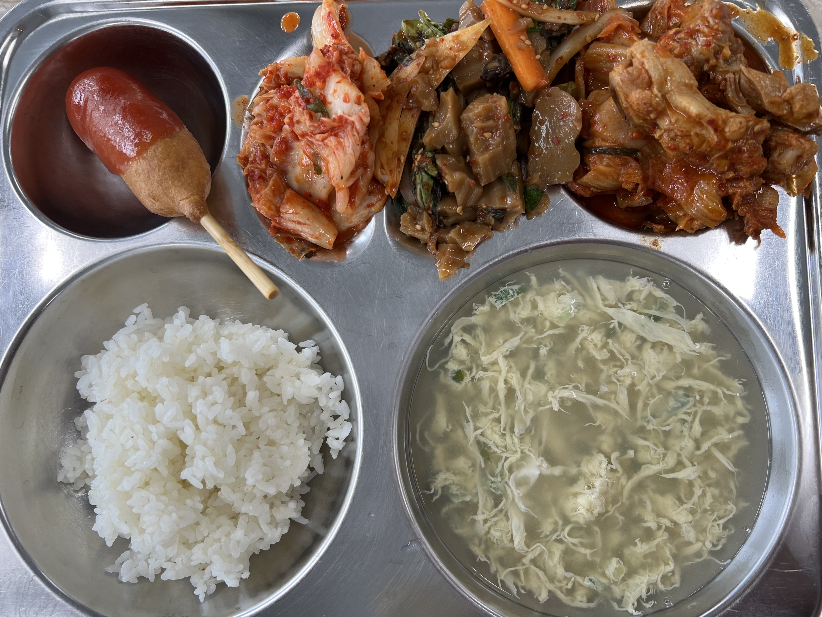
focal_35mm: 26
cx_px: 411
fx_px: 617
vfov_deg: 53.1
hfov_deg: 67.3
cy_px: 308
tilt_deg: -83.2
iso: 40
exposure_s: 1/121
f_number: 1.5
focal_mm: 5.7
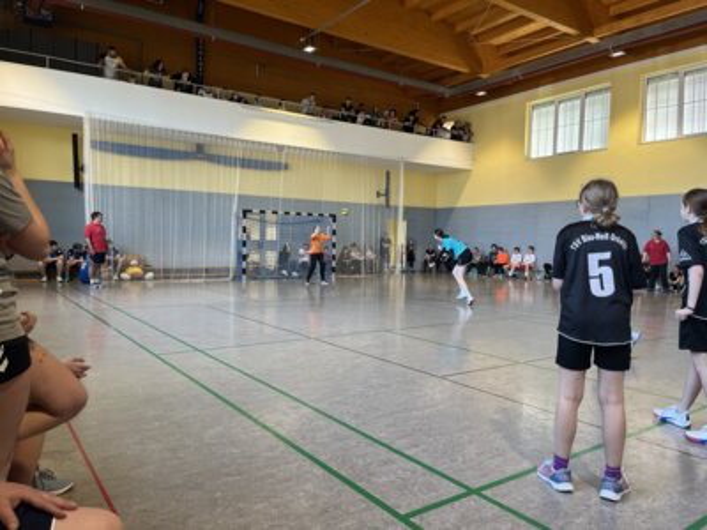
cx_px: 354
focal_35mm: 26
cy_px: 265
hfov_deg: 67.3
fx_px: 531
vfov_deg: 53.1
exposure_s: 1/121
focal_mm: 5.1
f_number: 1.6
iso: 100
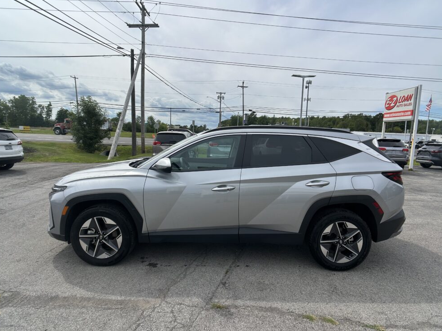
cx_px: 216
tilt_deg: -4.2
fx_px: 345
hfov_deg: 65.3
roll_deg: -3.0
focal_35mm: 27
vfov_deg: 51.4
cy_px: 160
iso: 50
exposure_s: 1/6211
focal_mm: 5.7
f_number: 1.5
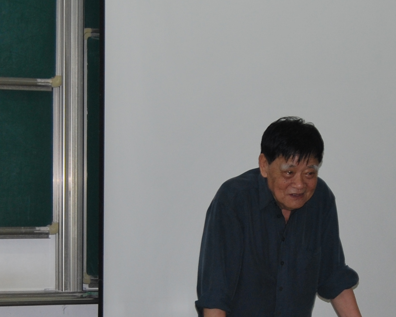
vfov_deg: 10.8
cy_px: 240
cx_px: 251
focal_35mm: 142
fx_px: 1664
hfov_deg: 13.6
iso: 200
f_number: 4.2
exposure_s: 1/60
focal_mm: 30
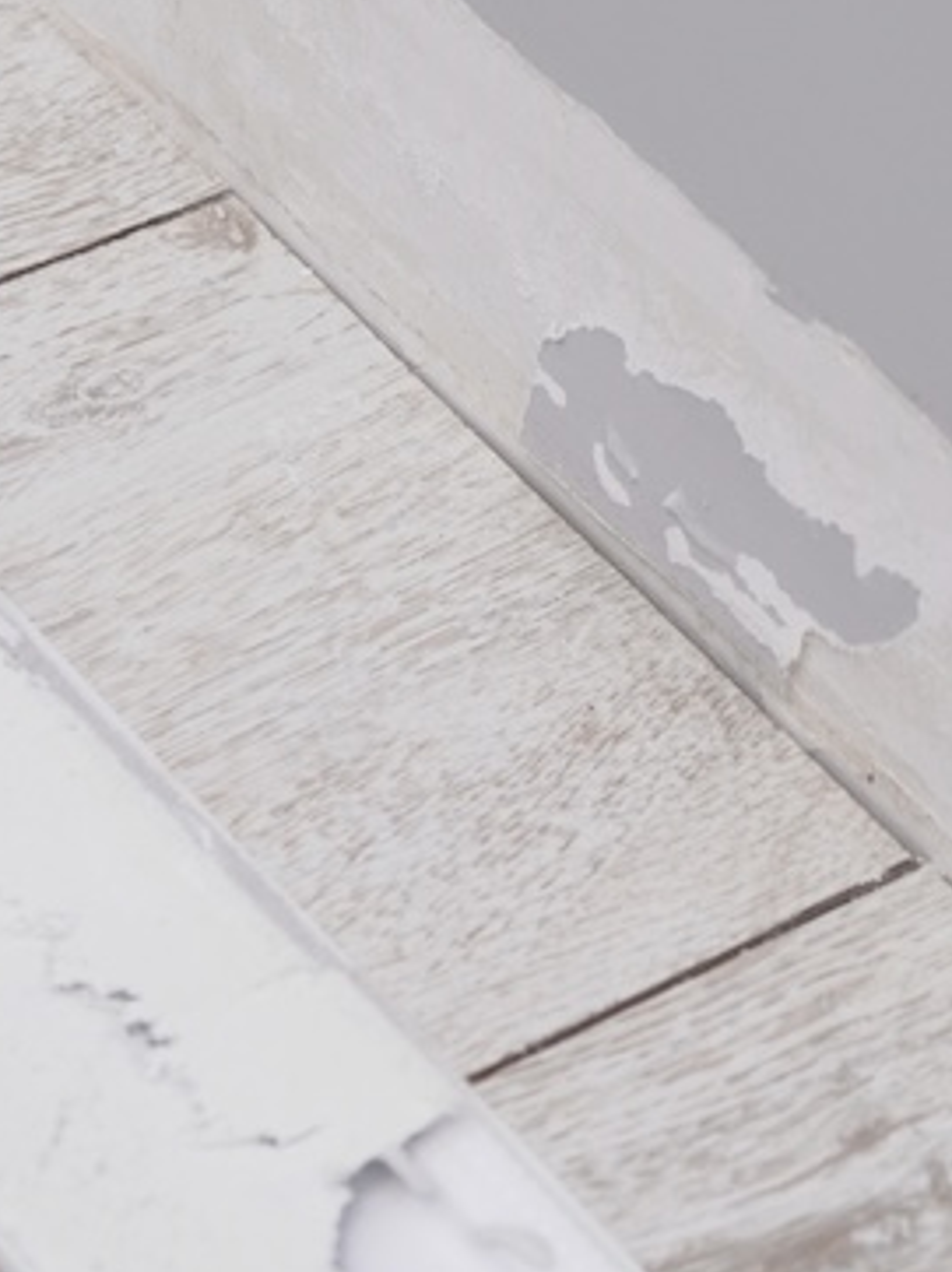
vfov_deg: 14.5
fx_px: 4993
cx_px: 60
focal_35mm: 136
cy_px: 459
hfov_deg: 10.8
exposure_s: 1/30
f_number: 4.5
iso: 500
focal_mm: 42.5
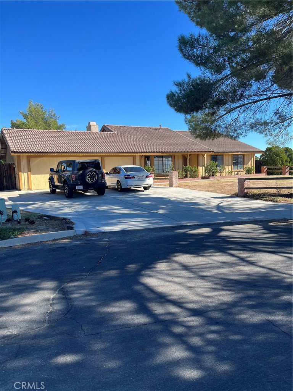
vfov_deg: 67.3
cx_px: 146
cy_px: 196
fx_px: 293
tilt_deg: -8.0
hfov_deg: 53.1
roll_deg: +2.6
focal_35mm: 26
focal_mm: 5.1
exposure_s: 1/1776
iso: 50
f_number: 1.6
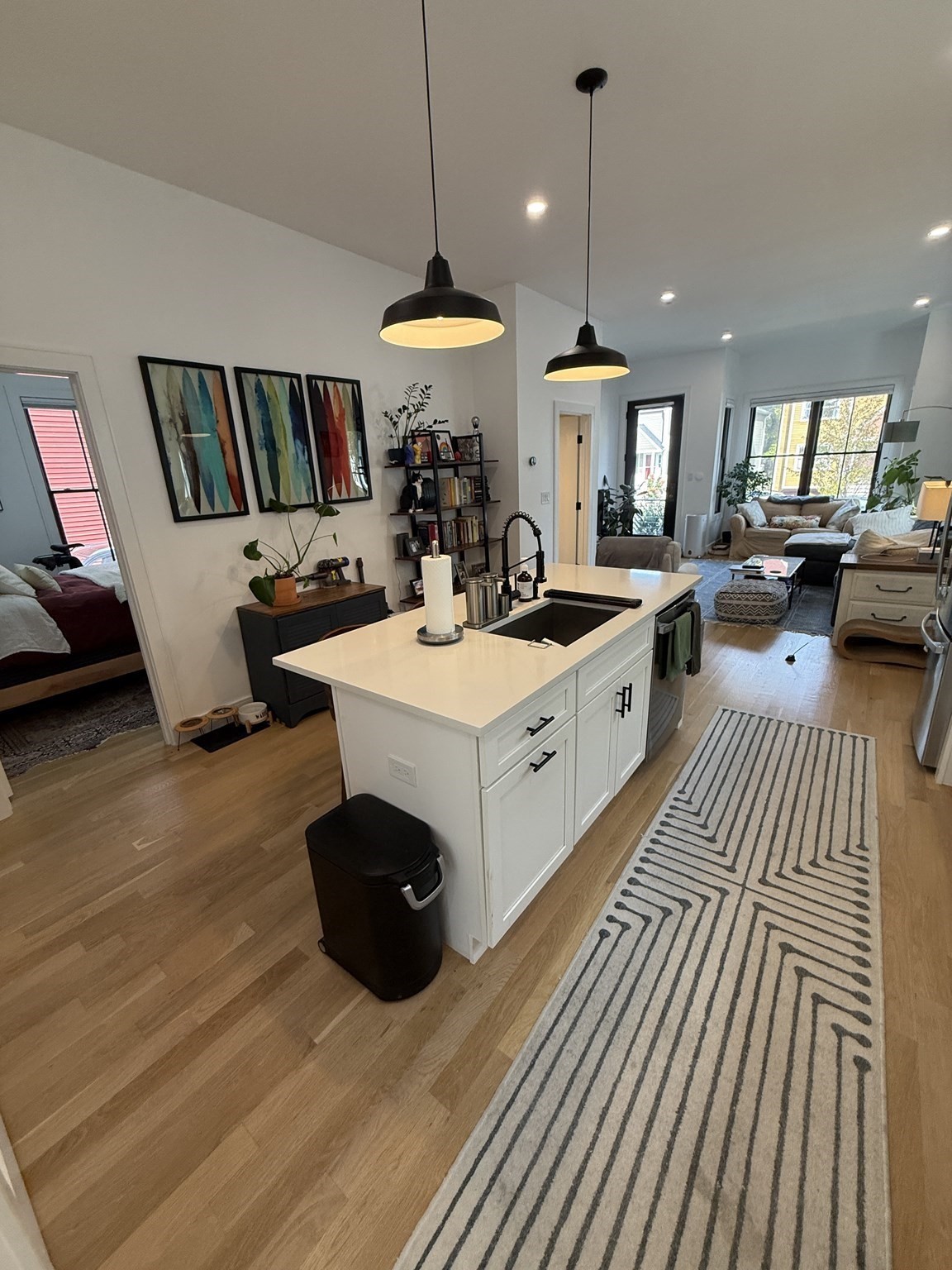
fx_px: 513
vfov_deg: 102.1
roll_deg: +2.0
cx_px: 476
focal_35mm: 14
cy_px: 635
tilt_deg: -17.4
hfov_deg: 85.7
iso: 200
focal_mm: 2.22
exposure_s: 1/120
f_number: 2.2
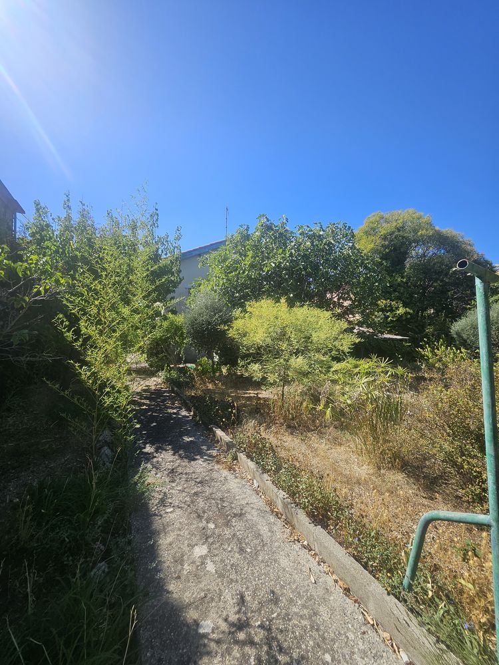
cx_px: 250
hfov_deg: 89.9
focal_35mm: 13
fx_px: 250
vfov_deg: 106.2
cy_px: 332
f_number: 2.2
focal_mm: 1.7
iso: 32
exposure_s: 1/997
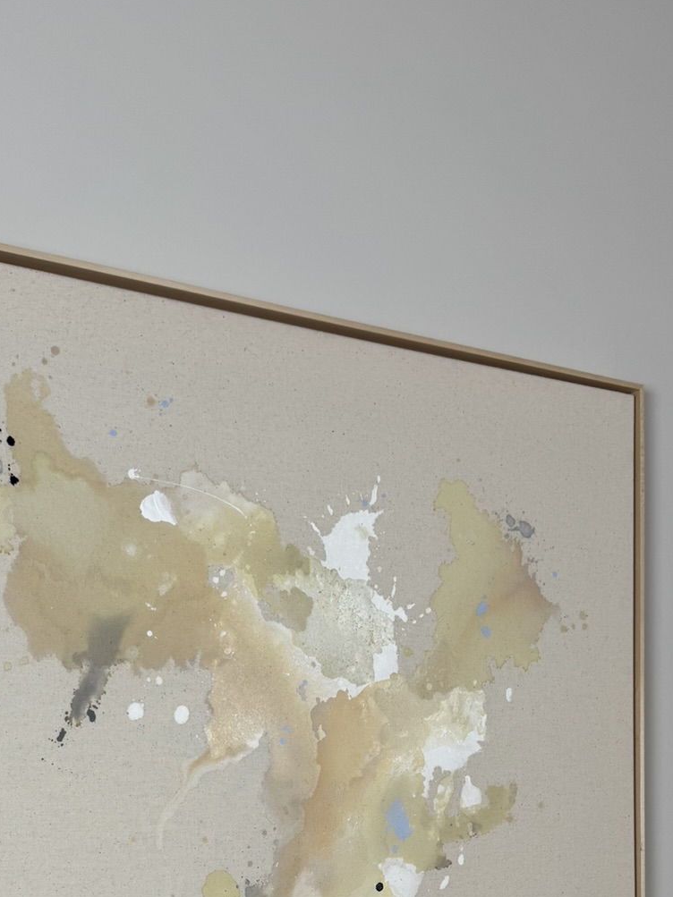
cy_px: 831
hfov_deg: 29.7
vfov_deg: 36.2
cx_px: 309
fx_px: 1270
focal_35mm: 49
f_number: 1.78
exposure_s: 1/121
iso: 100
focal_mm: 6.76
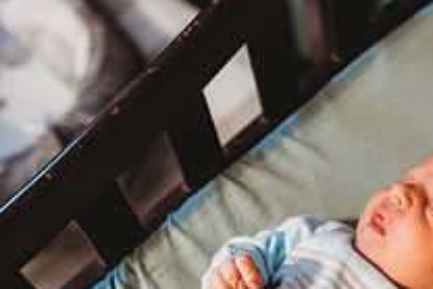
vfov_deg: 20.2
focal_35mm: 67
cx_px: 368
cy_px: 217
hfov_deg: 29.1
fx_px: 806
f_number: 2.2
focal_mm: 24
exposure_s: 1/160
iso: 1250
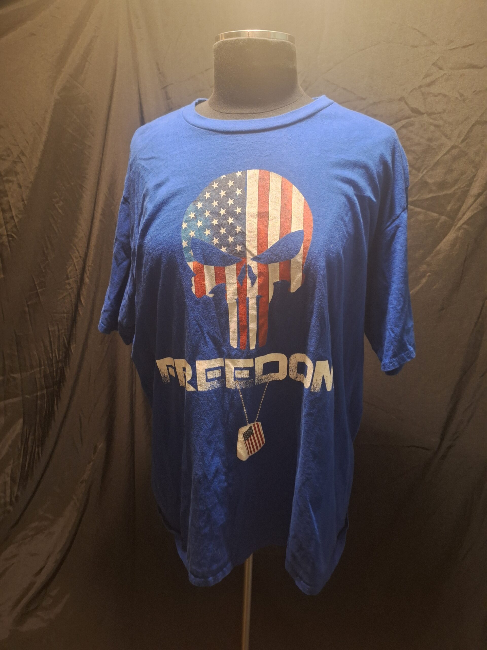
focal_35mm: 23
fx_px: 431
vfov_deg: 73.9
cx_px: 244
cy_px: 325
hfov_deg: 58.9
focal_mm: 5.54
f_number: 1.8
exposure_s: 1/20
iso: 500
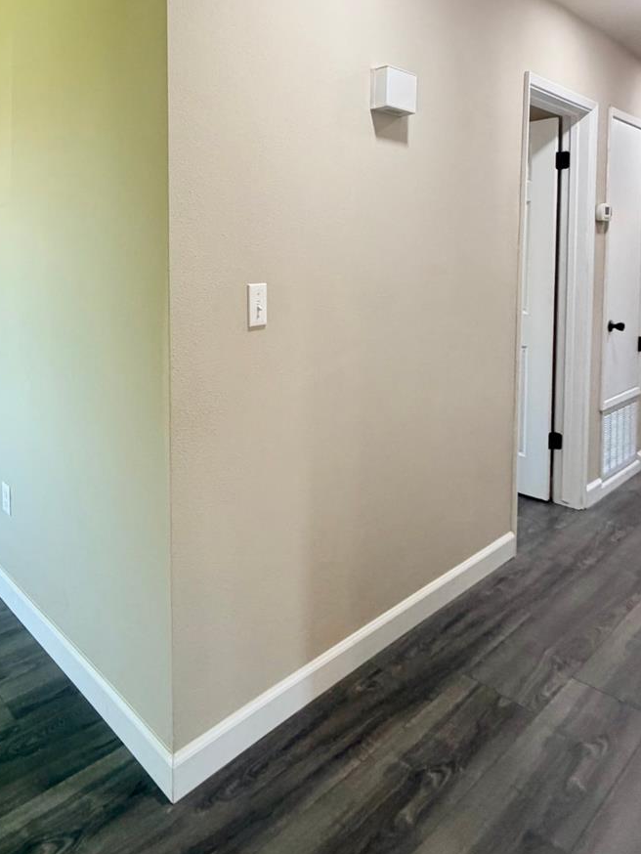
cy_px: 294
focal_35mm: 24
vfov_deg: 69.8
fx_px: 592
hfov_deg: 53.1
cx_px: 128
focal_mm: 2.22
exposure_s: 1/112
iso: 320
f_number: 2.2
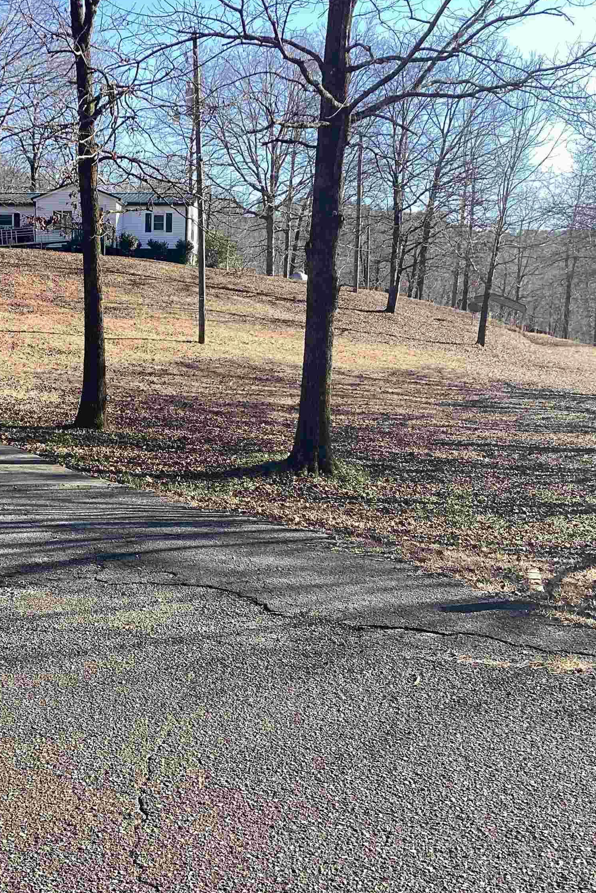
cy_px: 446
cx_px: 122
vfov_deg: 44.5
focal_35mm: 44
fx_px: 1092
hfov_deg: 29.8
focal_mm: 3.3
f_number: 2.4
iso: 25
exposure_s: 1/429
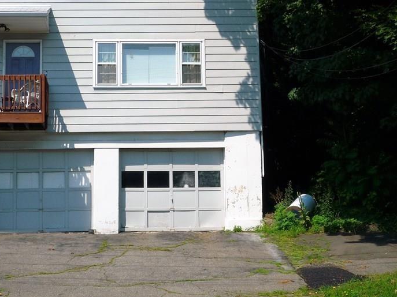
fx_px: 906
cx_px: 149
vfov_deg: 18.6
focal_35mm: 79
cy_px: 92
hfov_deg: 24.6
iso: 100
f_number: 5
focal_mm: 9.3
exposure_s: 1/800
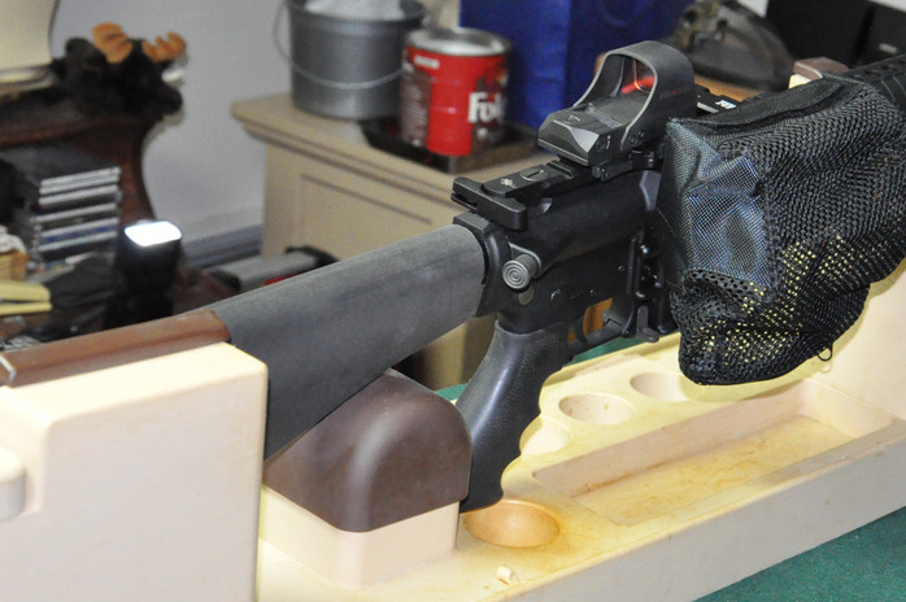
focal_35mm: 88
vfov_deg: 15.5
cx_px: 750
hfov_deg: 22.8
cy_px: 223
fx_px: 2213
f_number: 5.6
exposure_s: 1/60
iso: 3200
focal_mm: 34
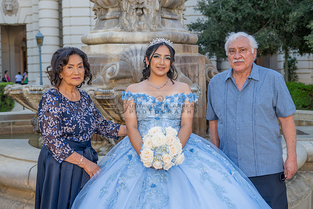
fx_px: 417
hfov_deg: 41.1
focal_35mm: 48
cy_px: 104
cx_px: 156
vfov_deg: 28.1
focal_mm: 48
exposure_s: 1/200
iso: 200
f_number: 4
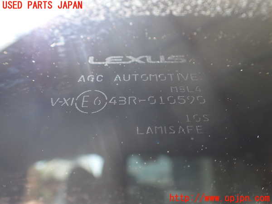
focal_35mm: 30
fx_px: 236
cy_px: 102
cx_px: 136
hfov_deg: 60.0
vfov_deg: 46.8
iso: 100
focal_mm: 5.4
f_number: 2.3
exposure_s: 1/200
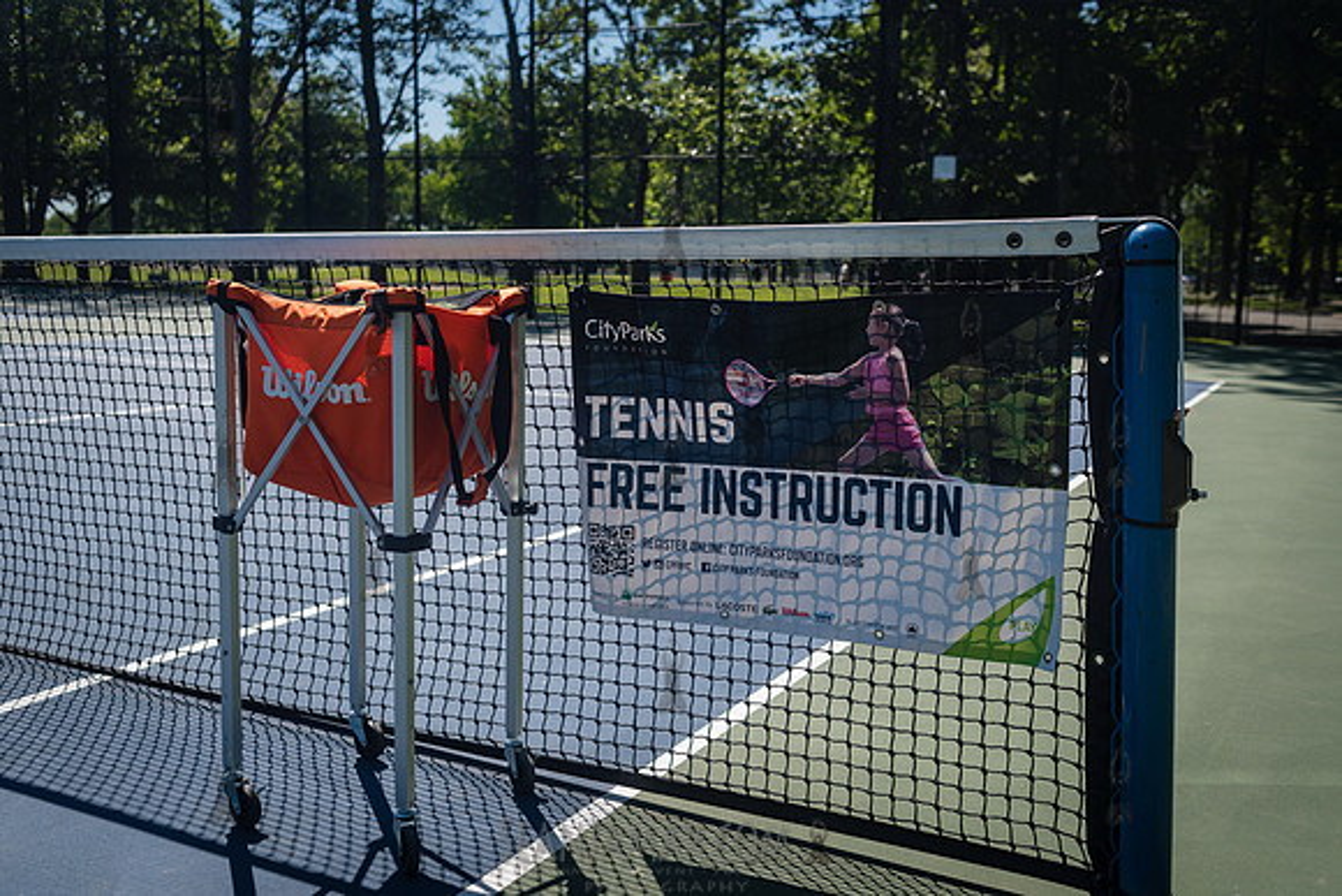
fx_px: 1305
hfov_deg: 54.4
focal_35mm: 35
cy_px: 448
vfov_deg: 37.9
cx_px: 671
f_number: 4
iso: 200
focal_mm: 35
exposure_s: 1/1600
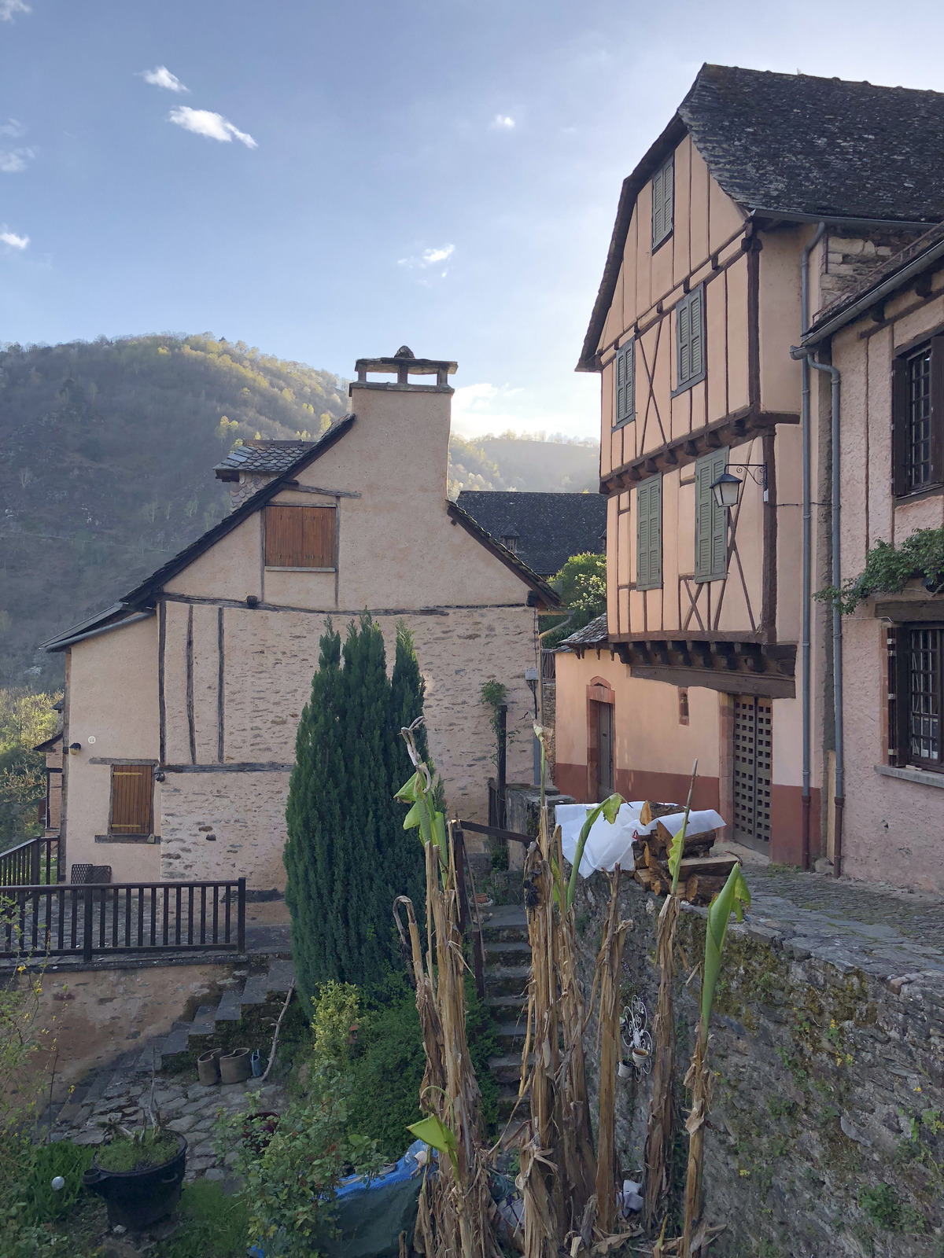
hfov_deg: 49.7
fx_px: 1018
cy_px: 629
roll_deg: -1.2
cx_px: 472
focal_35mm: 28
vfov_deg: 63.4
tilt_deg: +1.8
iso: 20
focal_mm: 4
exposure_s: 1/960
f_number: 1.8
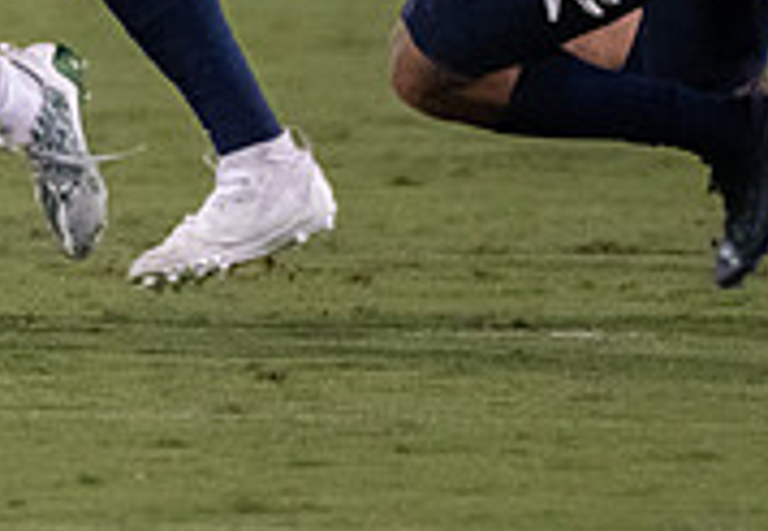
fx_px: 38187
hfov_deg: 1.2
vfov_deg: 0.8
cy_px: -187
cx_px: -225
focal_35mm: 1770
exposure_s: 1/1000
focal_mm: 400
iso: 12800
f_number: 5.6
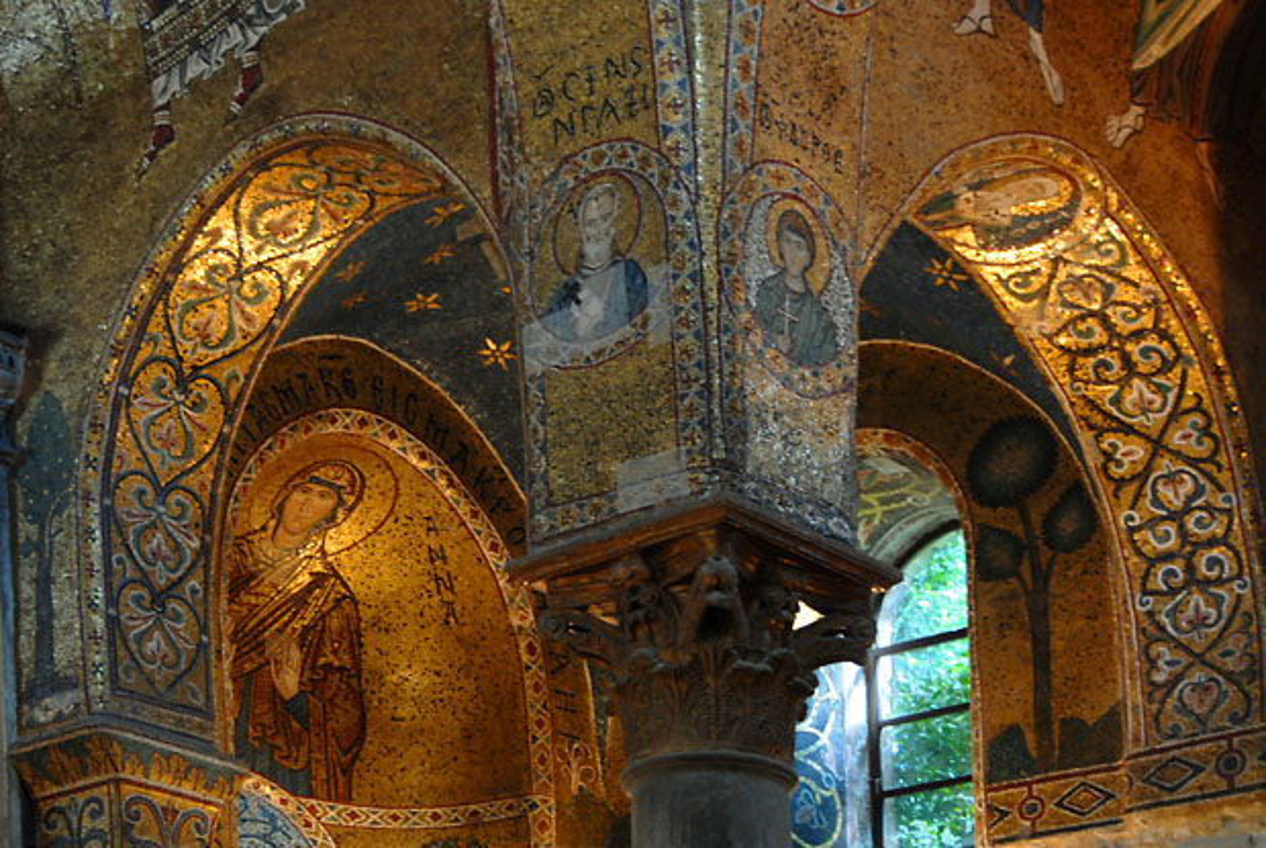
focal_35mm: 84
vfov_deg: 16.3
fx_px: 2957
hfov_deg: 24.2
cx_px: 633
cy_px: 424
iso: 400
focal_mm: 56
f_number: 4.8
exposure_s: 1/10
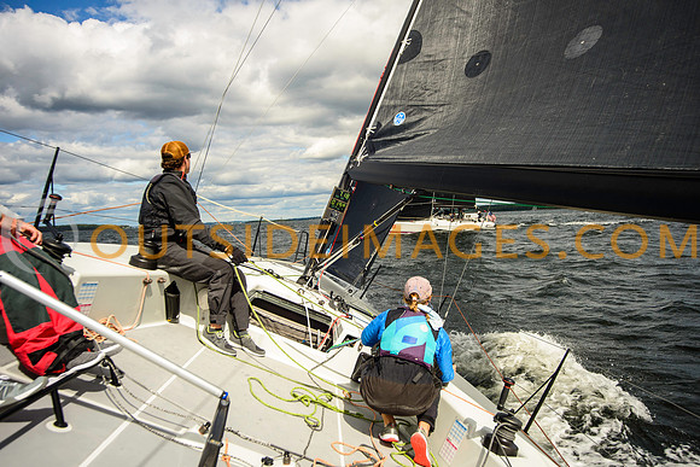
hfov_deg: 68.9
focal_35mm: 26
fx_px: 510
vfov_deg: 49.2
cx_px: 350
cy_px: 234
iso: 320
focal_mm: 25
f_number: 5.6
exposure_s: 1/1600
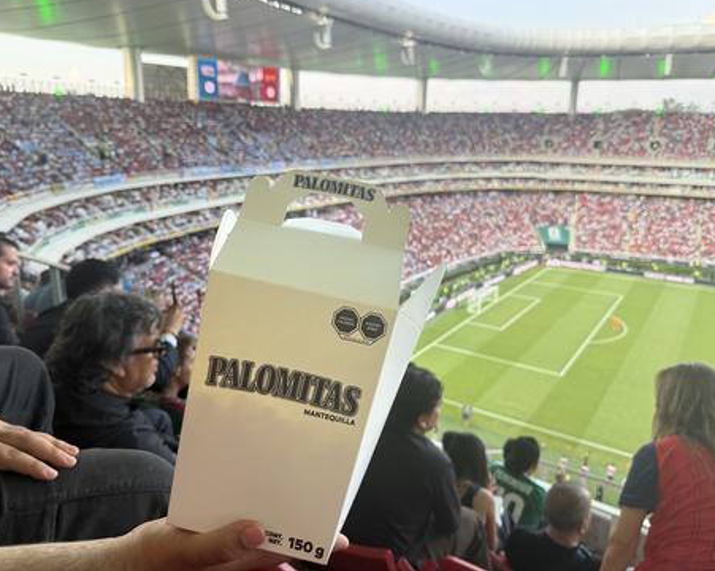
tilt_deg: -14.9
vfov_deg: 54.9
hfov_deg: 66.0
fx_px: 550
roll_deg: -0.2
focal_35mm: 26
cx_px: 338
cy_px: 275
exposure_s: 1/251
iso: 100
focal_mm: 6.76
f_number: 1.78
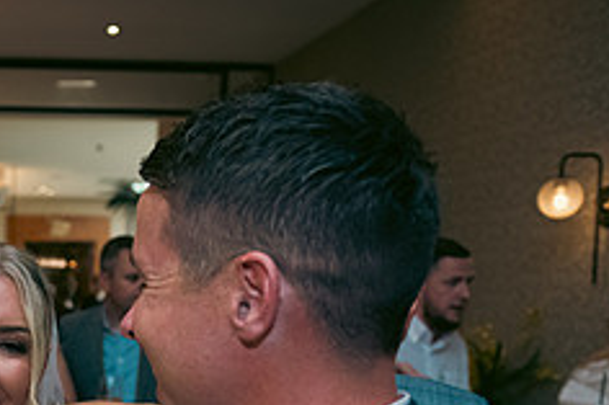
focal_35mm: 59
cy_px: 497
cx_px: -36
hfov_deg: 30.8
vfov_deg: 21.2
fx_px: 997
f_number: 3.5
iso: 800
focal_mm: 24
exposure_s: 1/160
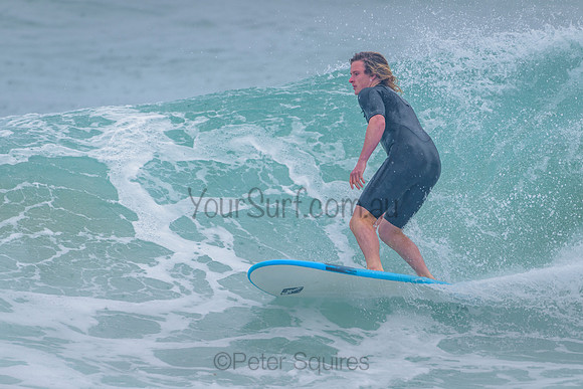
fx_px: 9925
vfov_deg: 2.2
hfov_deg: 3.4
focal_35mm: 613
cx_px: 312
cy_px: 235
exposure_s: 1/2000
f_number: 5.6
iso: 450
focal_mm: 500
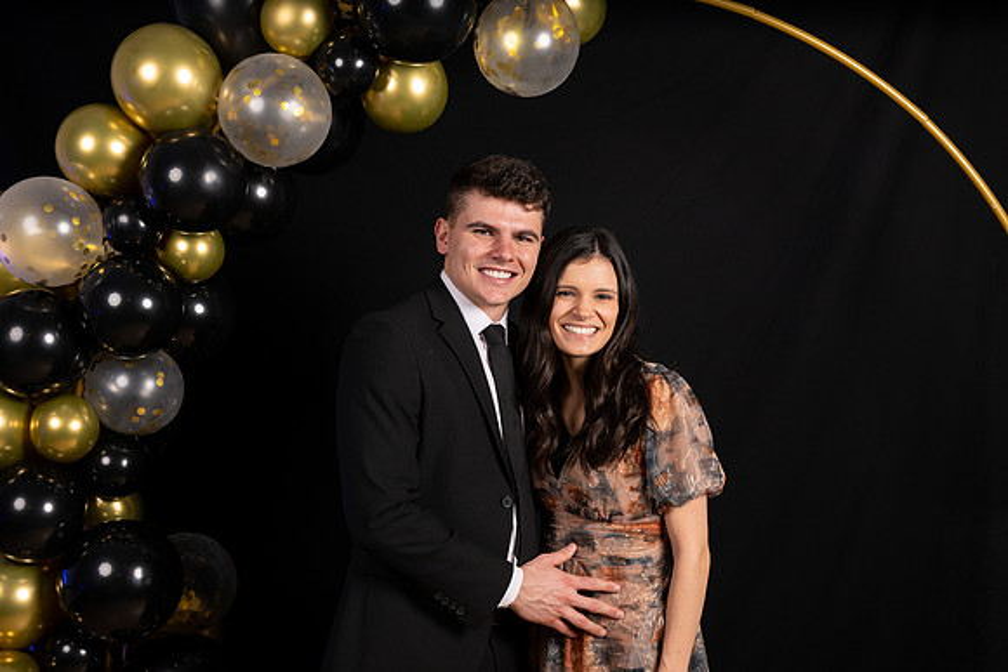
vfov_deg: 28.1
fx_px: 1344
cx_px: 504
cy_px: 336
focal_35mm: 48
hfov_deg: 41.1
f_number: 4.5
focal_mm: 48
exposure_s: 1/250
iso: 320
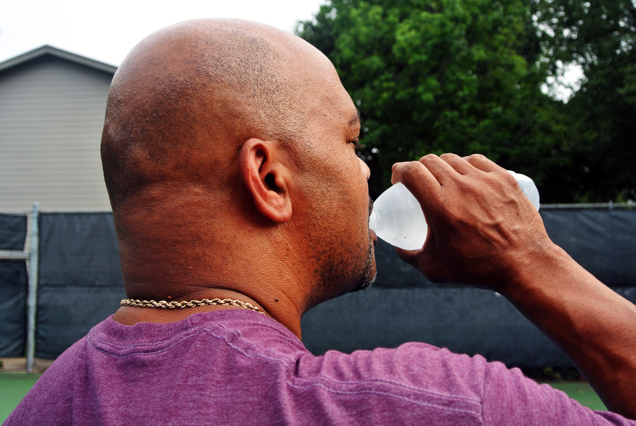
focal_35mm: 40
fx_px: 708
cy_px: 213
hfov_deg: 48.4
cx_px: 318
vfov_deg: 33.5
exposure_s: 1/320
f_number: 4.2
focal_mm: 15.1
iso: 100
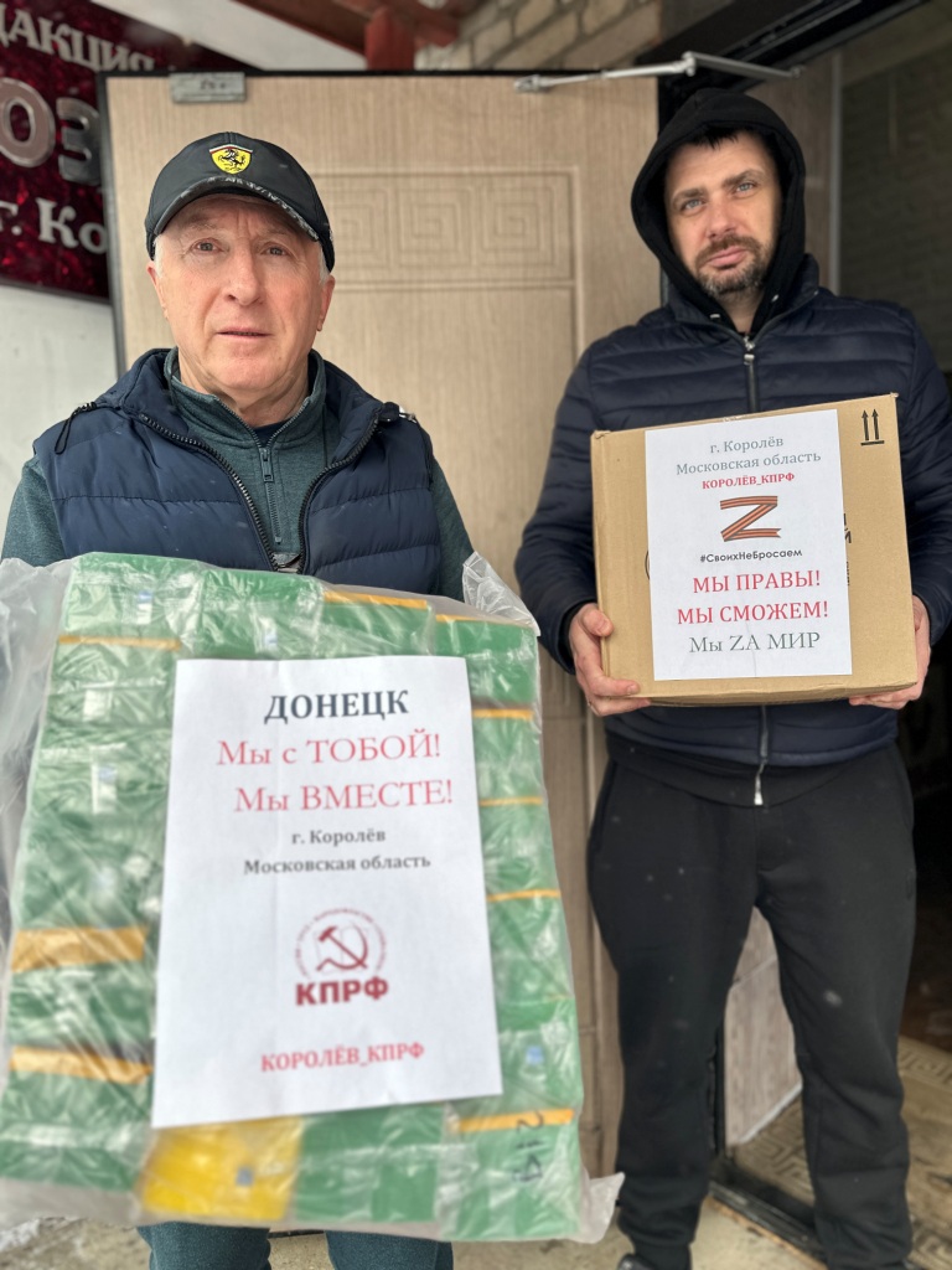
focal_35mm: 24
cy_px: 635
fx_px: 880
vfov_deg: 71.6
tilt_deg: -1.7
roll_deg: +1.5
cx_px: 476
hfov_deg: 56.8
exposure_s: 1/452
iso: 80
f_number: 1.78
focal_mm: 6.86
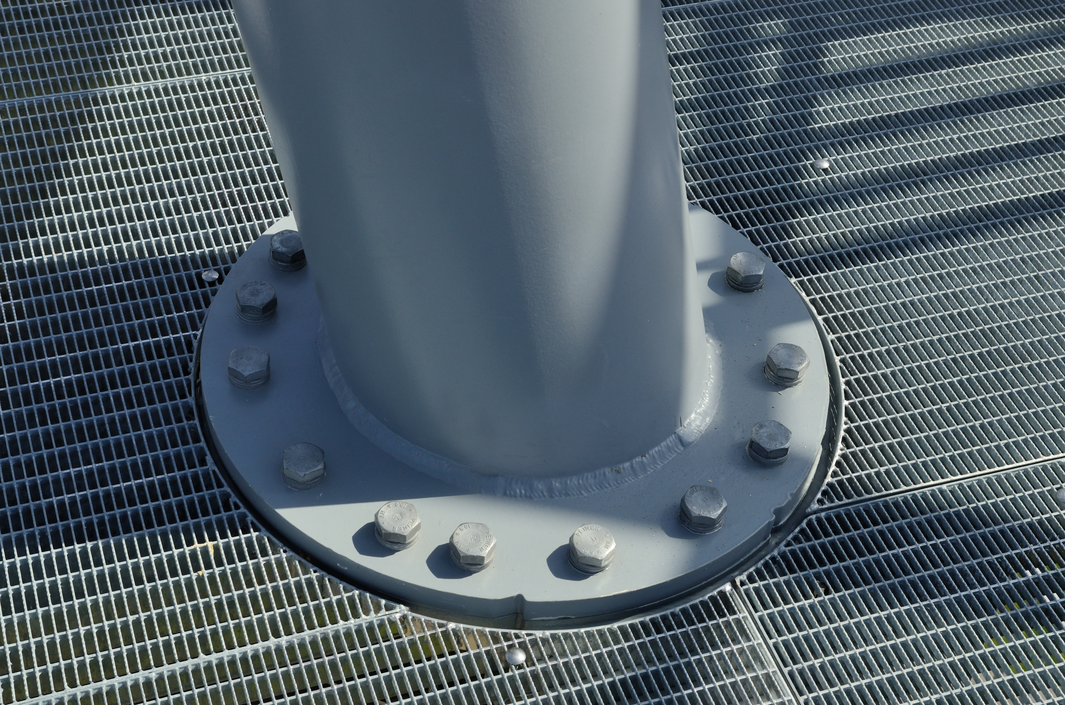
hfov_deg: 35.1
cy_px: 352
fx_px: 1683
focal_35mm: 57
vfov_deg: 23.7
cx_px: 532
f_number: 8
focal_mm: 38
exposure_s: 1/500
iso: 200
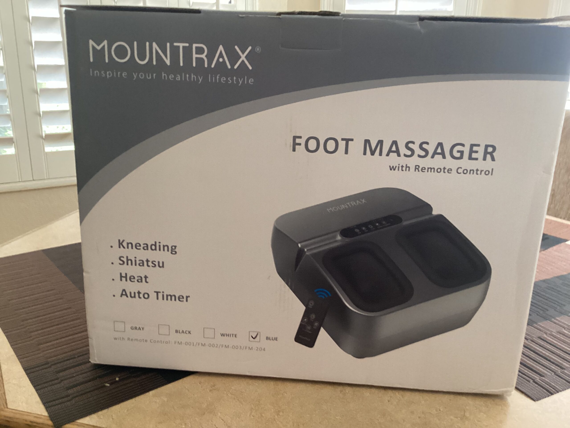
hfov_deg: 58.4
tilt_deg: -17.6
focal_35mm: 31
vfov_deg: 45.4
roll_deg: -1.6
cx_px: 285
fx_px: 510
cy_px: 214
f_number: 2.4
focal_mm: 3.3
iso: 400
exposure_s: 1/30
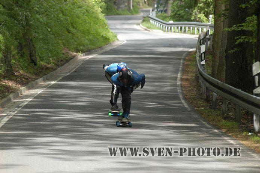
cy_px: 86
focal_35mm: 300
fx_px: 2166
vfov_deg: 4.6
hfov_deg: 6.9
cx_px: 130
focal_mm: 200
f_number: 5.6
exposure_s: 1/350
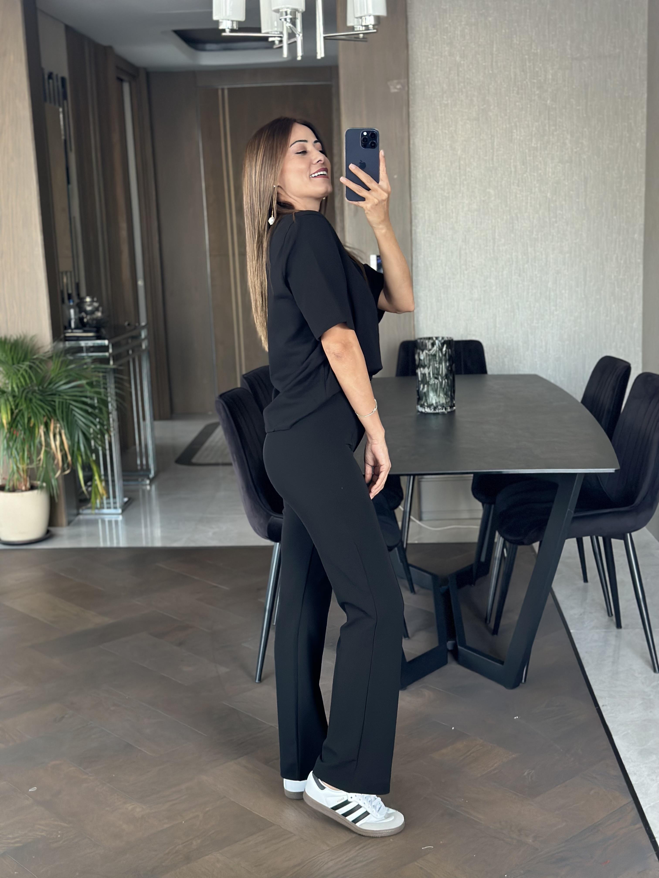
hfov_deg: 30.3
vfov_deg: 39.7
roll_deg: +1.0
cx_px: 330
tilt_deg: -17.7
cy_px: 439
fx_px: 1218
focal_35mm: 48
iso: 250
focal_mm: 6.86
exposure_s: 1/60
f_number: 1.78
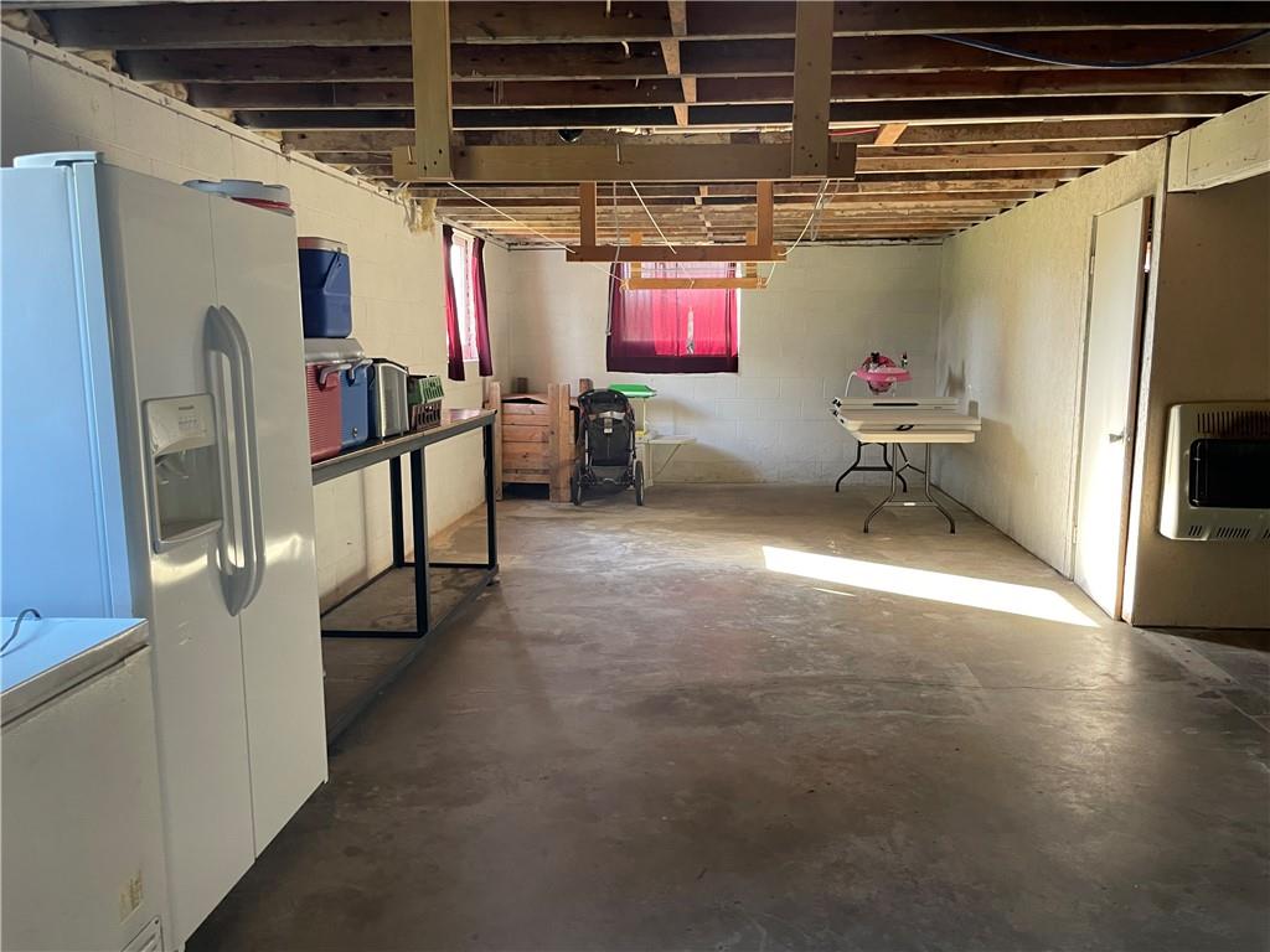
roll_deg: -0.2
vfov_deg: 53.1
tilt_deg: -5.0
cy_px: 476
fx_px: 954
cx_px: 635
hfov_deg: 67.3
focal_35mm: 26
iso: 125
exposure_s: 1/63
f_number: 1.6
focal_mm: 4.2
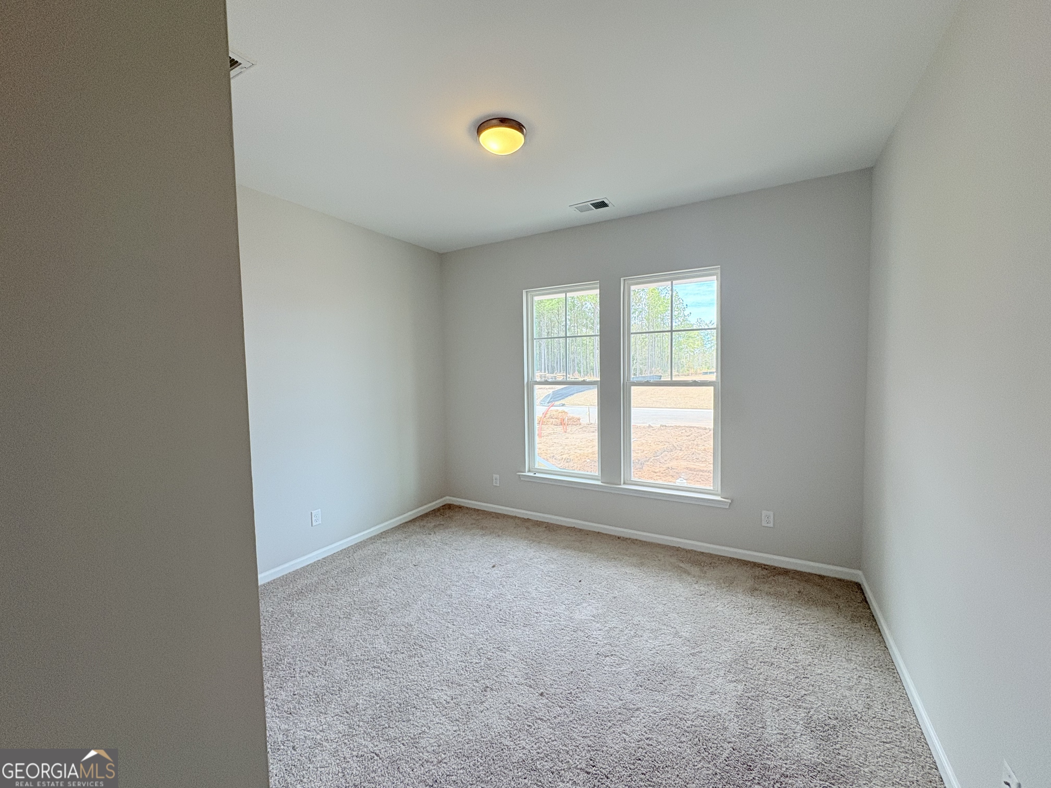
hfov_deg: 102.1
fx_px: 425
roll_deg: +1.0
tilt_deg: -3.9
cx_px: 526
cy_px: 394
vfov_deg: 85.7
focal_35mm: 14
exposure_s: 1/99
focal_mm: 2.22
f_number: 2.2
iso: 64
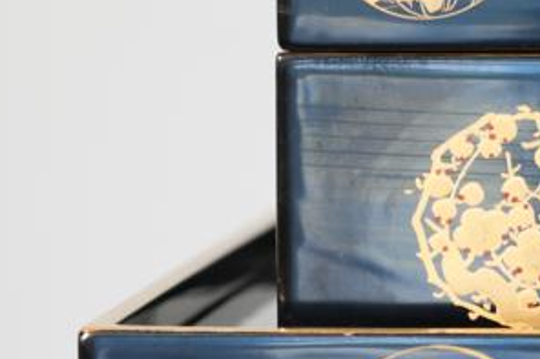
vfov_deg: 3.9
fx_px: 5217
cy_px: 249
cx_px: 646
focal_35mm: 348
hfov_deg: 5.9
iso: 1600
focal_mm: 95
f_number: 4
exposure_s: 1/100
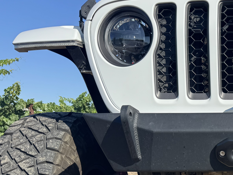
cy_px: 200
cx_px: 253
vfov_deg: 23.4
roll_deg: -2.2
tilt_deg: -8.5
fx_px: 390
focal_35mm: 58
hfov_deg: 30.0
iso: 80
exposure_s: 1/2710
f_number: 1.78
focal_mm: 6.76
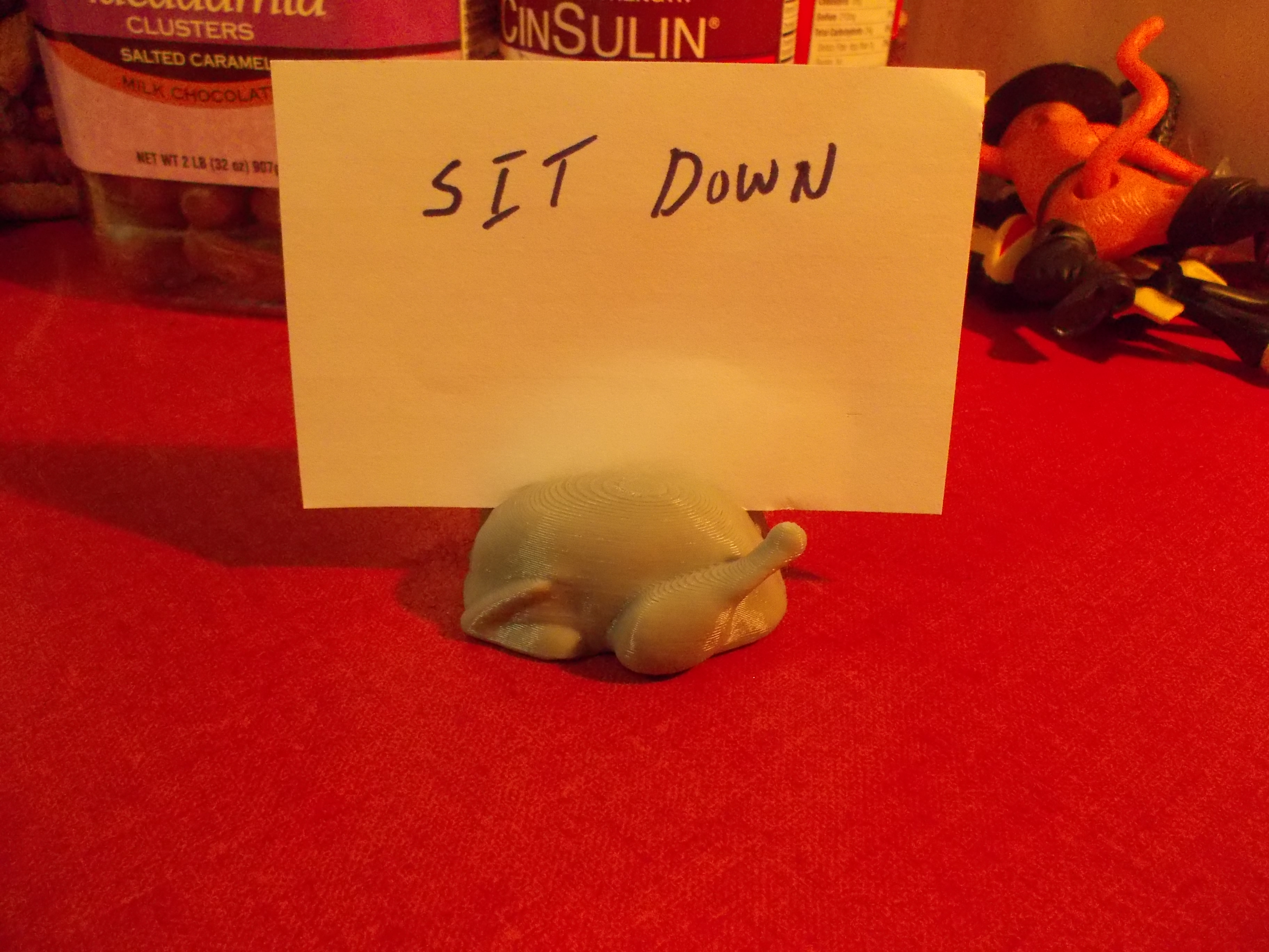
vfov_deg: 48.2
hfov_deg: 61.7
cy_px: 476
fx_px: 1063
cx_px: 634
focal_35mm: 29
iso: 400
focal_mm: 4.1
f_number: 3.3
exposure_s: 1/15
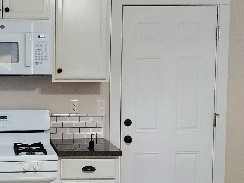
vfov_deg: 18.4
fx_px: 564
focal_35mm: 80
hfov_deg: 24.1
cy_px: 105
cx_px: 59
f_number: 1.5
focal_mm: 4.3
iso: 250
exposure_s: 1/60
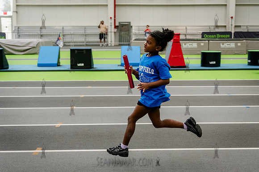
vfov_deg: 21.8
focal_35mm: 62
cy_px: 87
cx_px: 146
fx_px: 449
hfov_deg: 32.1
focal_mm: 55
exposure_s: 1/1000
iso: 6400
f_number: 4
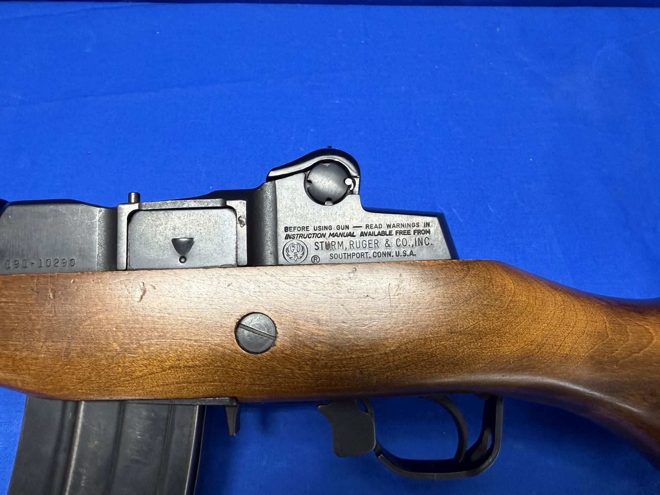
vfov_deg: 56.8
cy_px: 248
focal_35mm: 24
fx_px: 458
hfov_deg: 71.6
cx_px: 330
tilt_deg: -68.6
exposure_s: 1/60
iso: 320
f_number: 2.2
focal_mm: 2.22
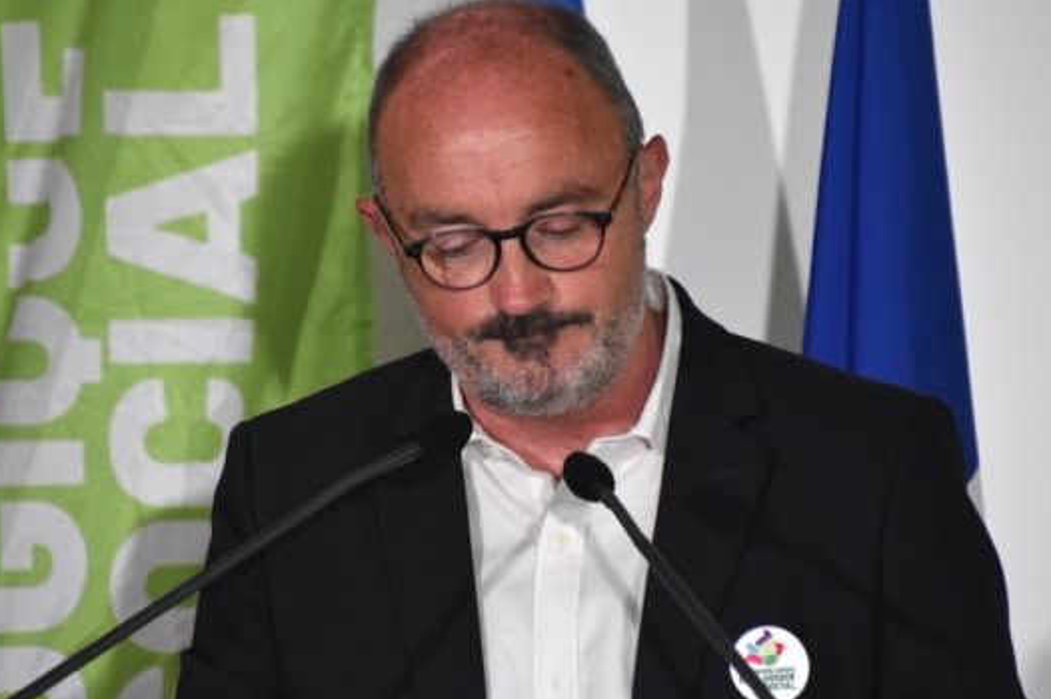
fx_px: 11991
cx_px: 539
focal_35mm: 411
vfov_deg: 3.3
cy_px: 336
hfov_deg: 5.0
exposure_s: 1/500
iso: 3200
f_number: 6.3
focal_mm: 240
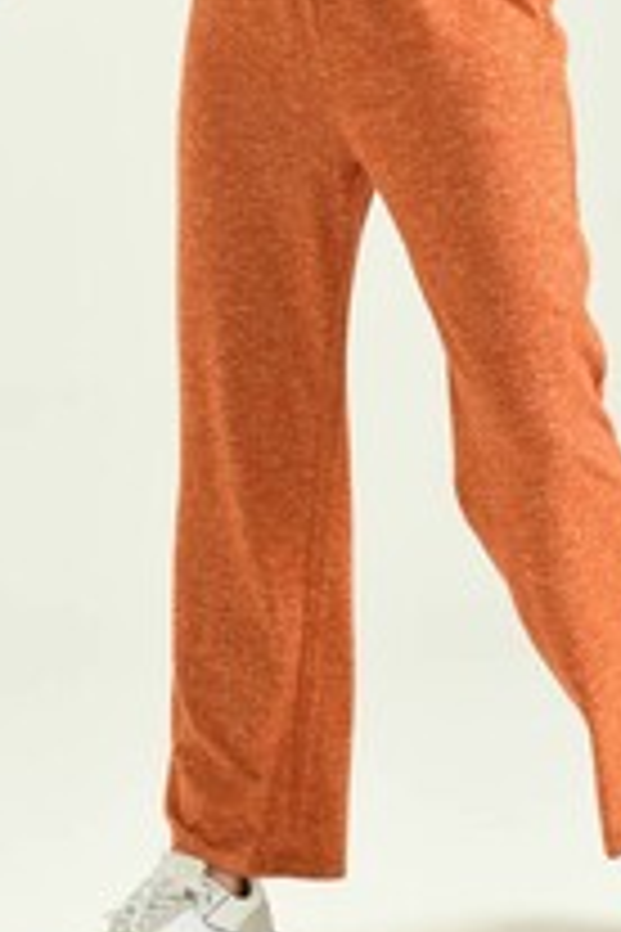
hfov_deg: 6.2
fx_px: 5744
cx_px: 333
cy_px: 117
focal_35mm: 222
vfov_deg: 9.2
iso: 125
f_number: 5.6
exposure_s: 1/160
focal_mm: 85
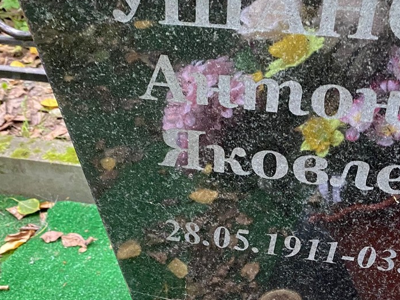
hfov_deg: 33.2
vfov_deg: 26.7
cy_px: 222
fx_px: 624
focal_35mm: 54
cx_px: 377
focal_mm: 4.25
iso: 640
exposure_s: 1/32
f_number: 1.8
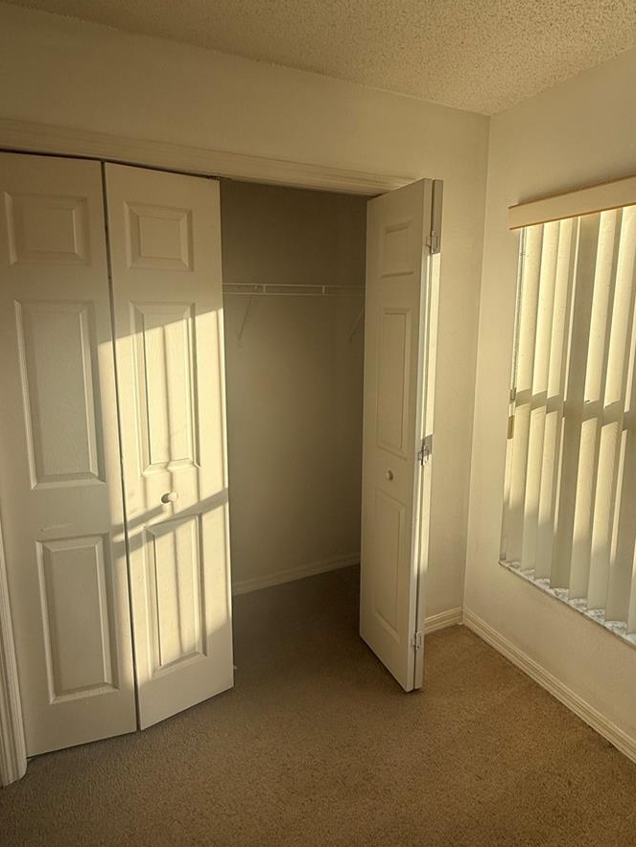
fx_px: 465
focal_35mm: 19
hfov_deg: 68.7
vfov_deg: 84.4
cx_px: 308
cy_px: 383
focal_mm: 2.22
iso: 50
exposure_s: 1/531
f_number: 2.2
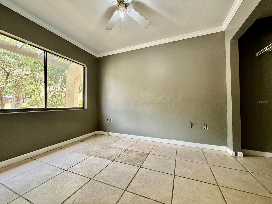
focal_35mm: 14
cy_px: 102
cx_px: 136
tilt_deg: +1.3
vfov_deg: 85.7
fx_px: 110
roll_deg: -0.1
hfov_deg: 102.1
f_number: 2.2
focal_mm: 2.22
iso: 320
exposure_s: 1/120
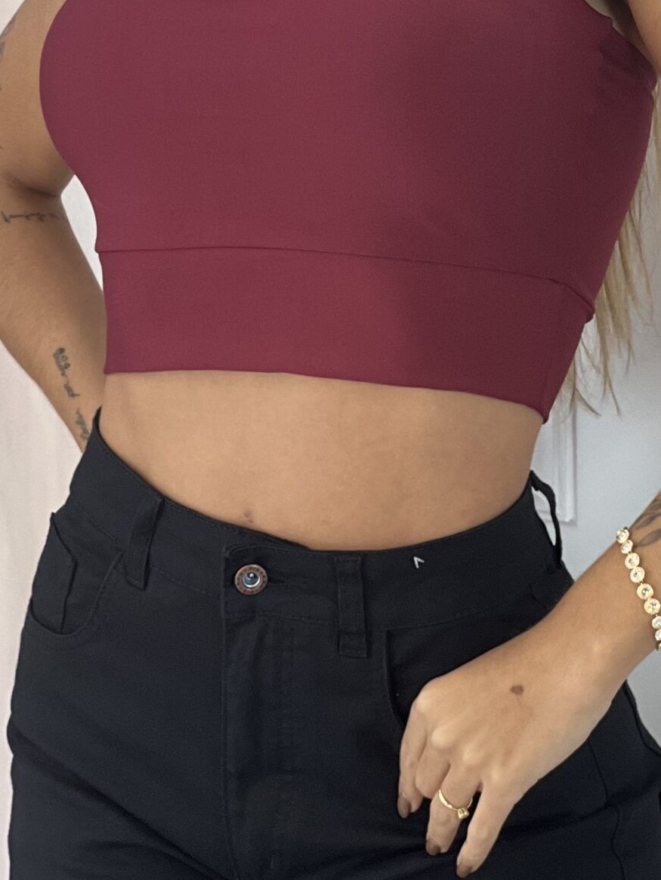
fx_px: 4301
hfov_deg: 8.8
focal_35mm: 169
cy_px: 41
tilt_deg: -1.2
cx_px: 375
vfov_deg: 11.6
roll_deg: +0.6
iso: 80
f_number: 2.8
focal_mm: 9
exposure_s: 1/120
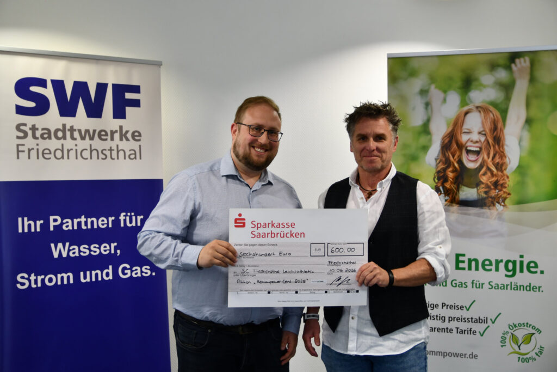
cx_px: 278
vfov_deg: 31.2
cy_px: 186
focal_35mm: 43
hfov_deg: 45.4
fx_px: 665
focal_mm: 29
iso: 360
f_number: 2.8
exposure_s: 1/125
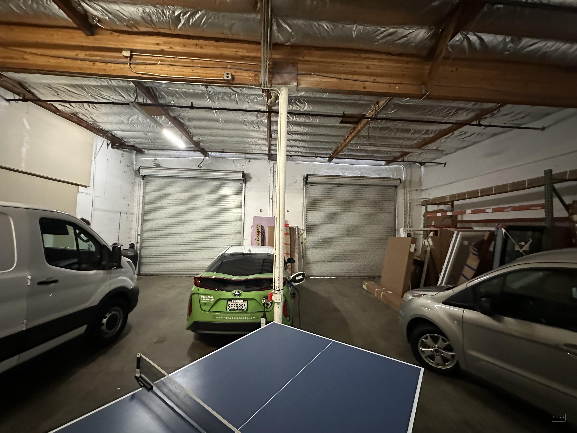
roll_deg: -1.5
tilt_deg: +4.2
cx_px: 288
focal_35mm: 14
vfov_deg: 85.7
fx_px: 233
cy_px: 216
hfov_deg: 102.1
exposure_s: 1/40
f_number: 2.2
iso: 1000
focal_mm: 2.22
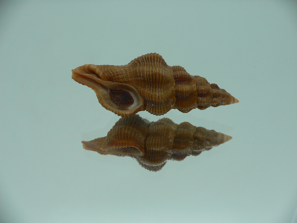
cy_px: 112
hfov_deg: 52.6
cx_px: 148
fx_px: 300
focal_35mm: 35
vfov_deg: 40.7
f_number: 2.8
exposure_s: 1/60
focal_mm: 4.6
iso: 80
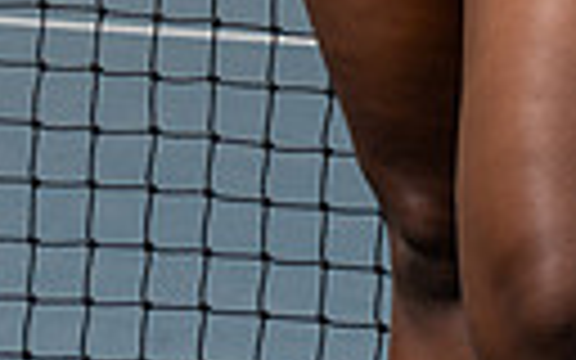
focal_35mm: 250
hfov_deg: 8.4
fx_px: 3924
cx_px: 526
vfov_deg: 5.1
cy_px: -549
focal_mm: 70
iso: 100
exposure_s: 1/250
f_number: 8
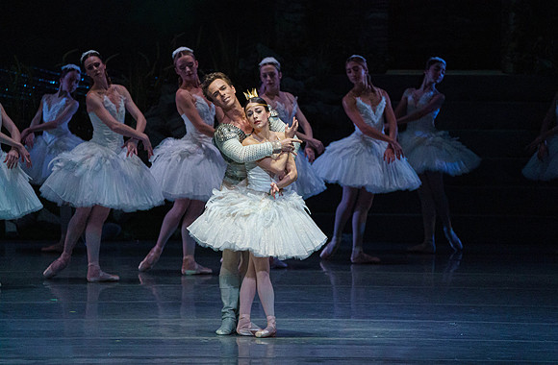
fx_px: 5639
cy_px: 185
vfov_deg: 3.7
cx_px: 279
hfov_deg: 5.7
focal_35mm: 366
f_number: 5.6
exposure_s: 1/250
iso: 8000
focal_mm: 364
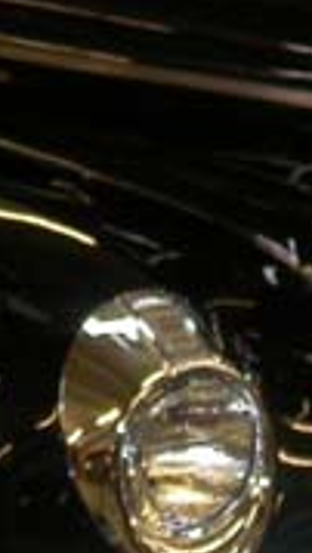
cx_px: 65
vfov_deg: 11.6
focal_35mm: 185
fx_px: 2715
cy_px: 124
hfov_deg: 6.6
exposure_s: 1/60
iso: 200
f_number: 2.6
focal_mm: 7.85
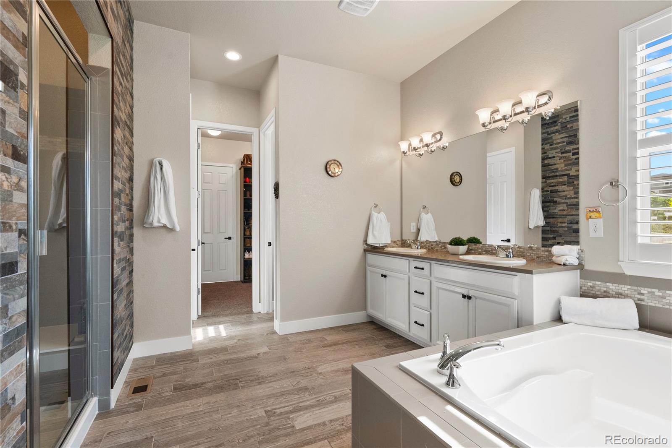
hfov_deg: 96.7
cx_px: 336
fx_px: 299
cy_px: 224
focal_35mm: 16
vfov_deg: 73.8
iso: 640
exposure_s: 1/30
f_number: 9
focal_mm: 16
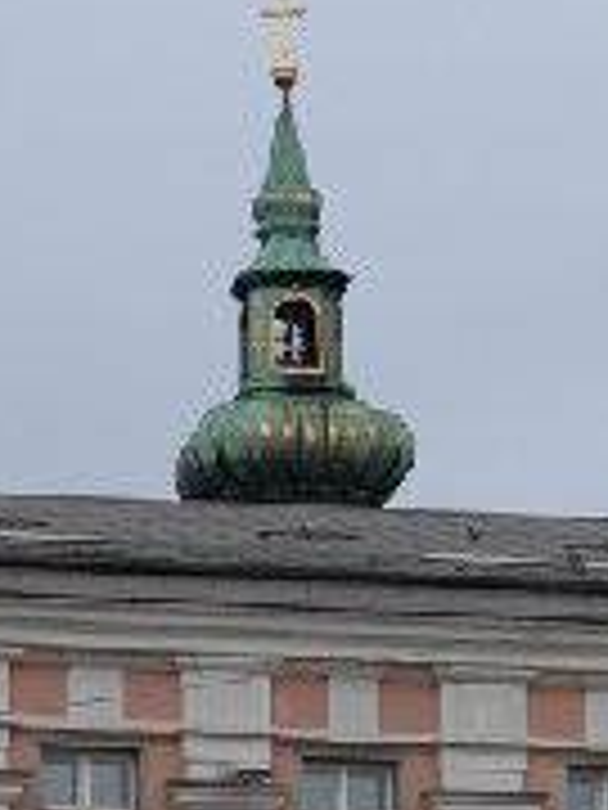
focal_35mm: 219
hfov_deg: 6.8
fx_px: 5129
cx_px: -32
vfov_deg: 9.0
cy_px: 832
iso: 79
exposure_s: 1/93.1
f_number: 3.7
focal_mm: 13.5
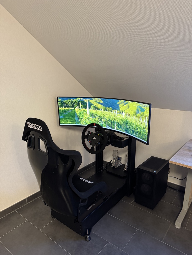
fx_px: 177
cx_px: 96
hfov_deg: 56.8
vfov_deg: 71.6
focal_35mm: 24
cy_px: 128
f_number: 1.78
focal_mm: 6.76
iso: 800
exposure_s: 1/50
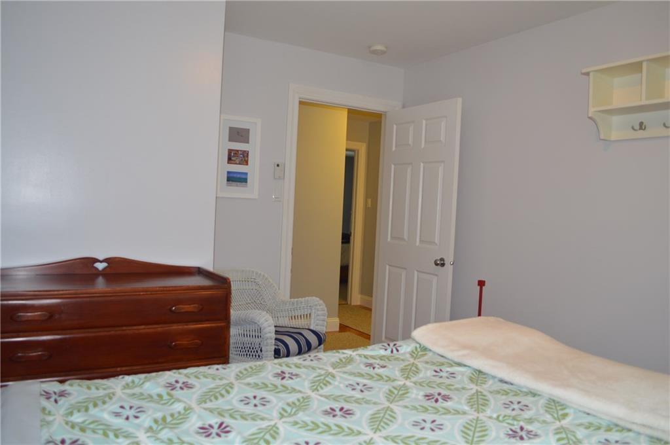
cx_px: 335
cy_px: 222
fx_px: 502
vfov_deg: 47.8
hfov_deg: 67.4
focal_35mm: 27
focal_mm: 18
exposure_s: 1/60
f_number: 3.5
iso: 400
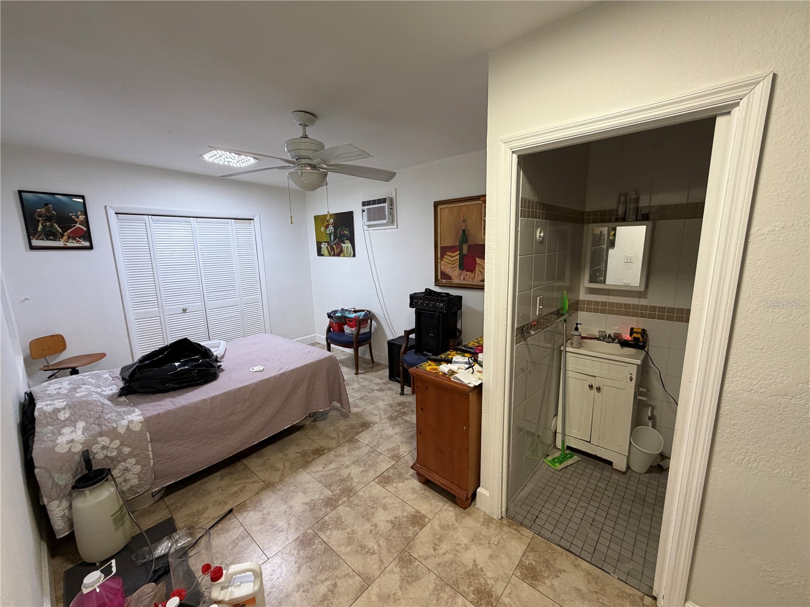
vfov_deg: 85.7
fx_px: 328
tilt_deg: -10.2
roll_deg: +1.5
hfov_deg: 102.1
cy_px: 304
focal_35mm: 14
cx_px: 405
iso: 200
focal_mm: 2.22
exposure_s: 1/60
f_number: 2.2
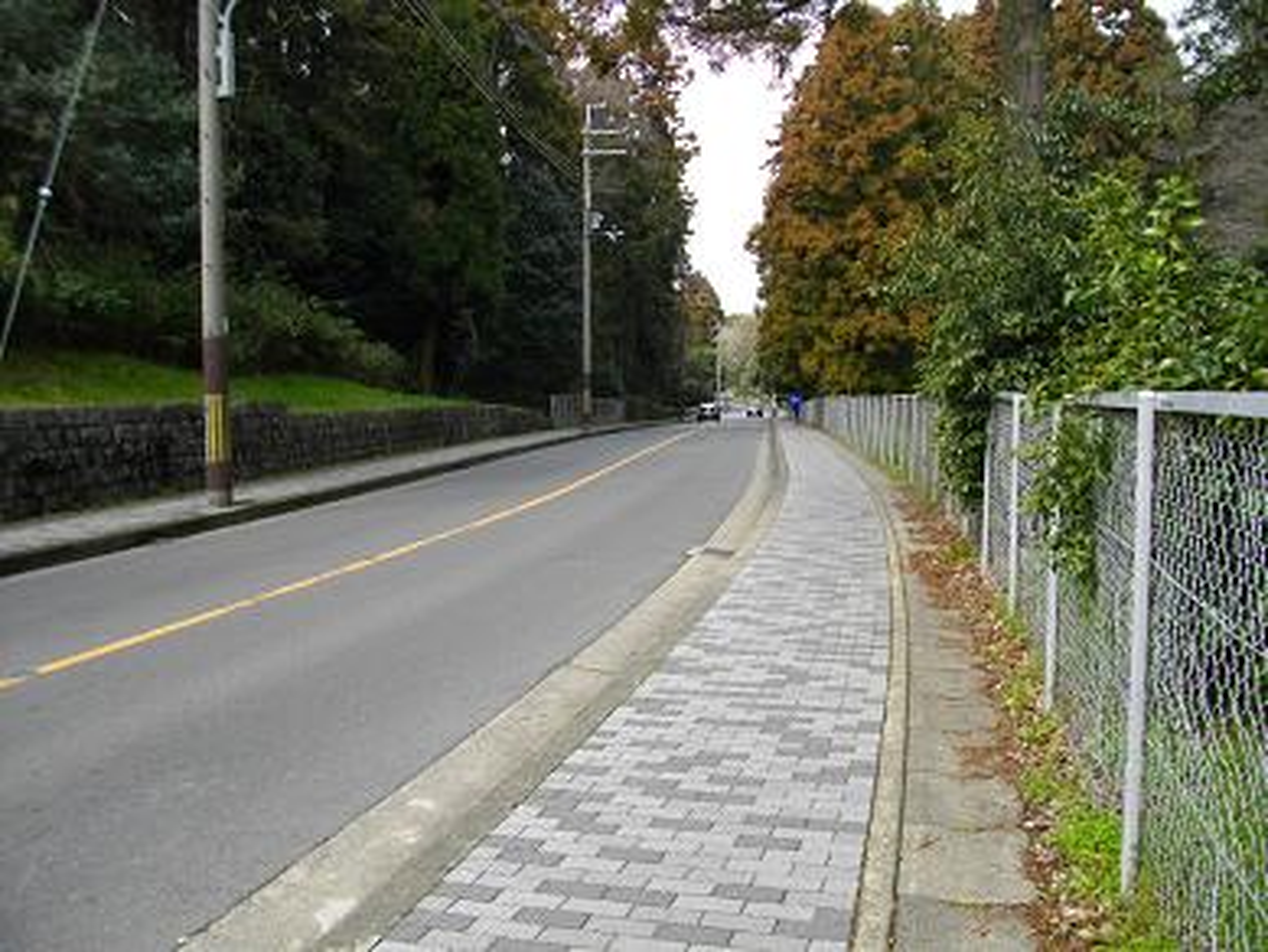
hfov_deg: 56.8
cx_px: 634
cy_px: 476
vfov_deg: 44.2
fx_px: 1173
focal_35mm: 32
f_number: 2.9
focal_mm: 5.7
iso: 100
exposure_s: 1/500
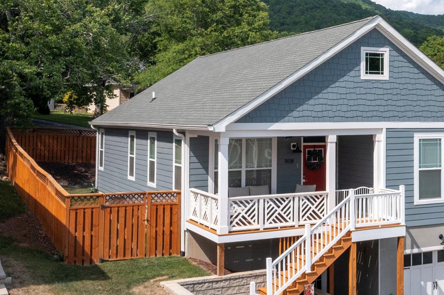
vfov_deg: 23.6
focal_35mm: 57
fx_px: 703
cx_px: 439
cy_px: 79
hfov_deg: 32.4
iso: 100
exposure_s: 1/640
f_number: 6.3
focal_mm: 10.26
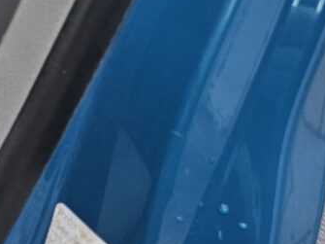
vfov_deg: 12.3
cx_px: -353
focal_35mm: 110
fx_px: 1032
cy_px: -203
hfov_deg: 14.4
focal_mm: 6.3
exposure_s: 1/100
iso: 40
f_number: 1.7
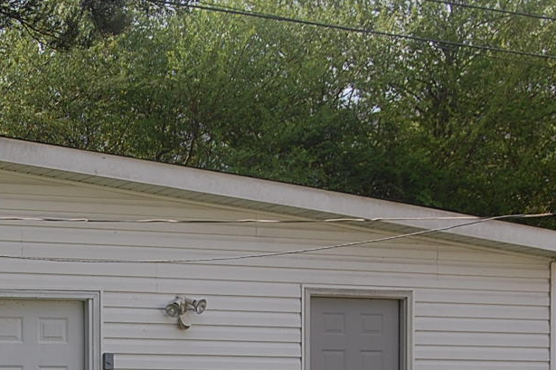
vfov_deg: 12.2
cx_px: 19
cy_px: 441
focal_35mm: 110
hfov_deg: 18.2
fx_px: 1697
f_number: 8
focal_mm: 30
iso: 200
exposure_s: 1/250
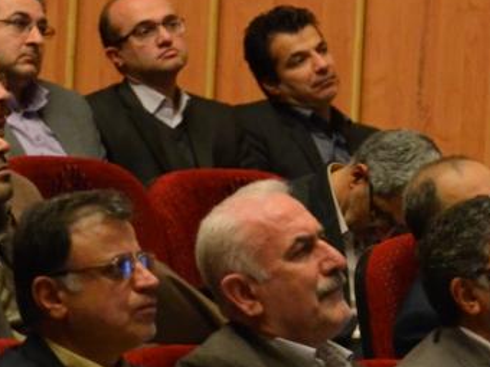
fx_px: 6016
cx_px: 143
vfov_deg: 3.5
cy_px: 284
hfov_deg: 4.7
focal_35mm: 425
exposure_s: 1/50
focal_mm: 98
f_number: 4.5
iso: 4000
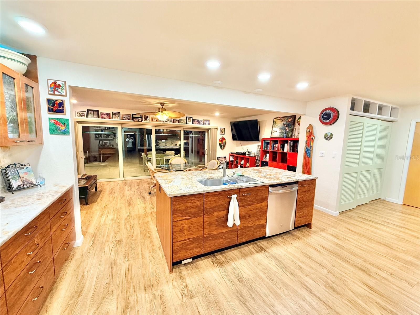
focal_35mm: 14
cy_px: 158
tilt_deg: -6.7
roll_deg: -1.4
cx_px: 210
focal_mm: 2.22
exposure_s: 1/60
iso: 400
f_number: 2.2
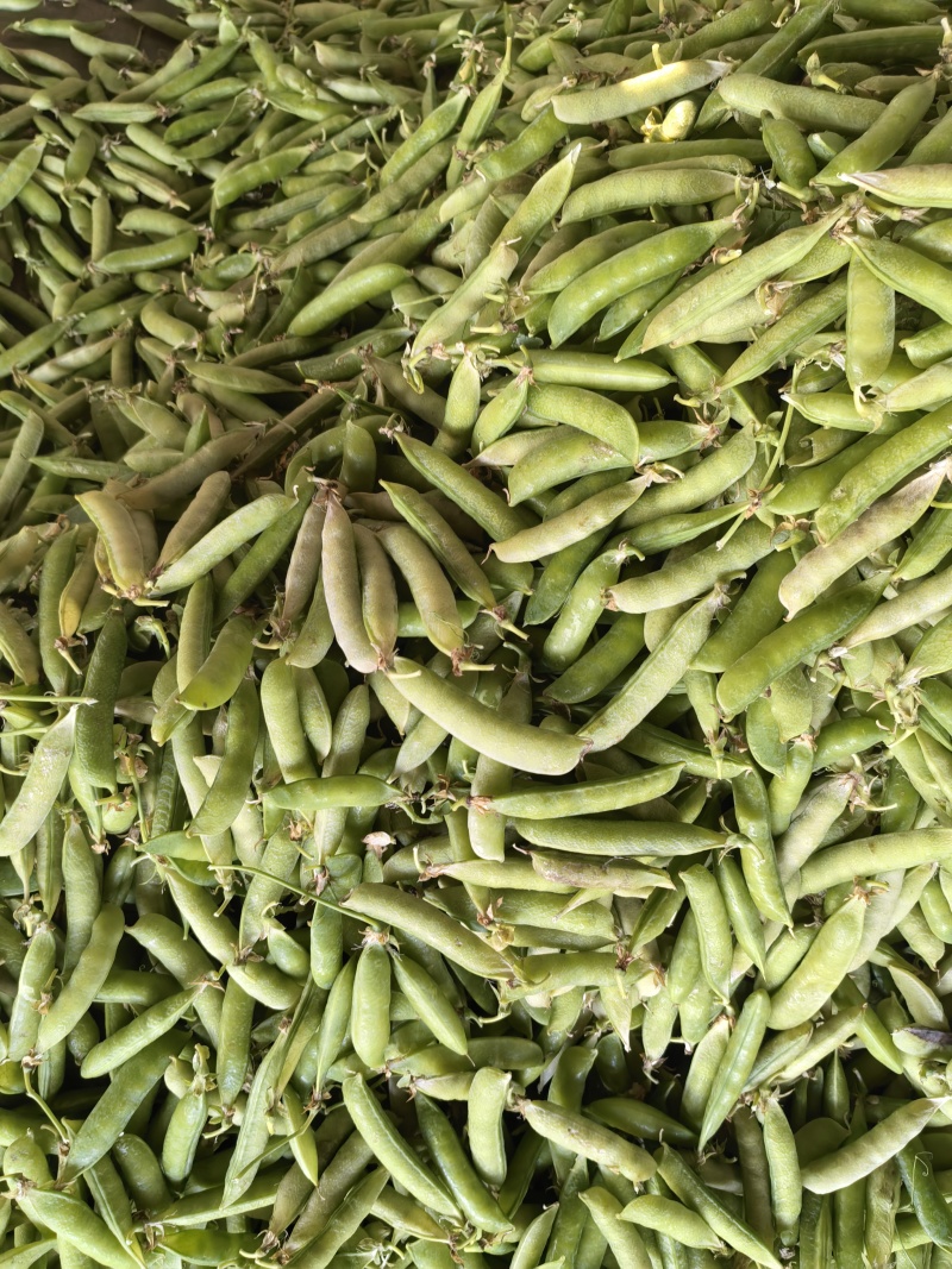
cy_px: 634
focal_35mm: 27
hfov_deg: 51.3
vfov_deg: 65.3
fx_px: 990
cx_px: 476
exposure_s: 1/50
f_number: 1.9
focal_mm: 5.52
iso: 100
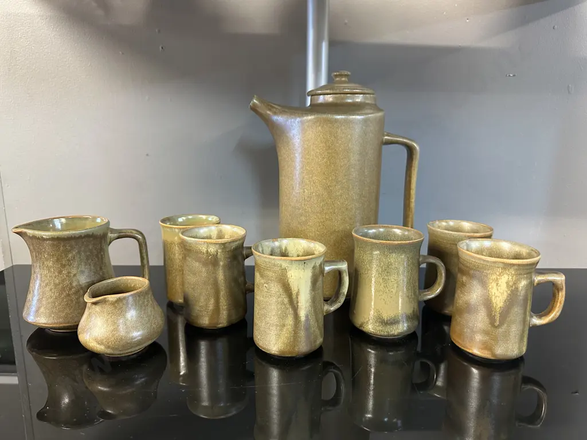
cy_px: 220
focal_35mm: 24
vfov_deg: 56.8
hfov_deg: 71.6
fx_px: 407
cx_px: 294
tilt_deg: -13.2
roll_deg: -1.4
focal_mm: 6.86
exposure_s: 1/50
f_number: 1.78
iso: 400
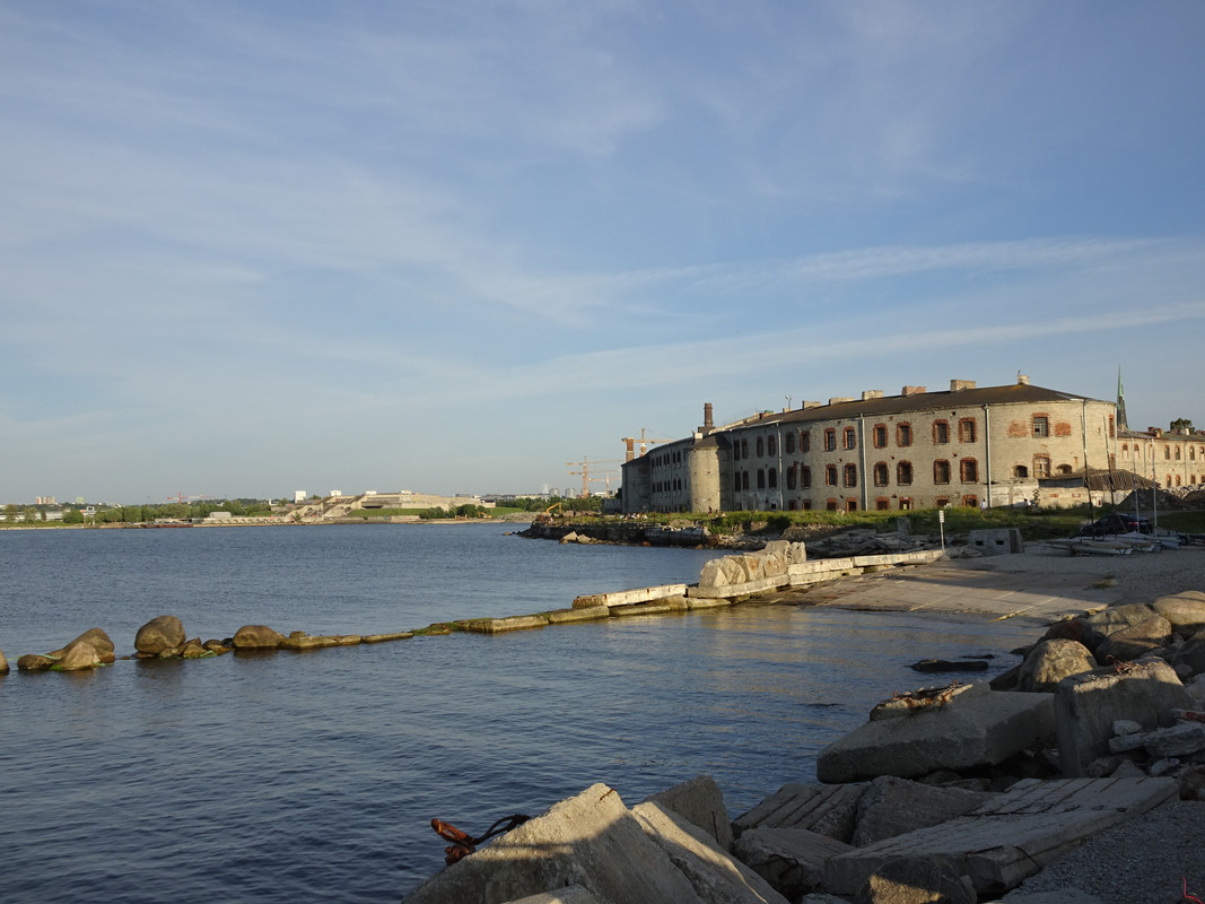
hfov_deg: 51.4
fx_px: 1253
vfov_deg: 39.6
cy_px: 452
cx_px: 602
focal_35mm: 36
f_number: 4
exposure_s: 1/640
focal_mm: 6.17
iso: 80
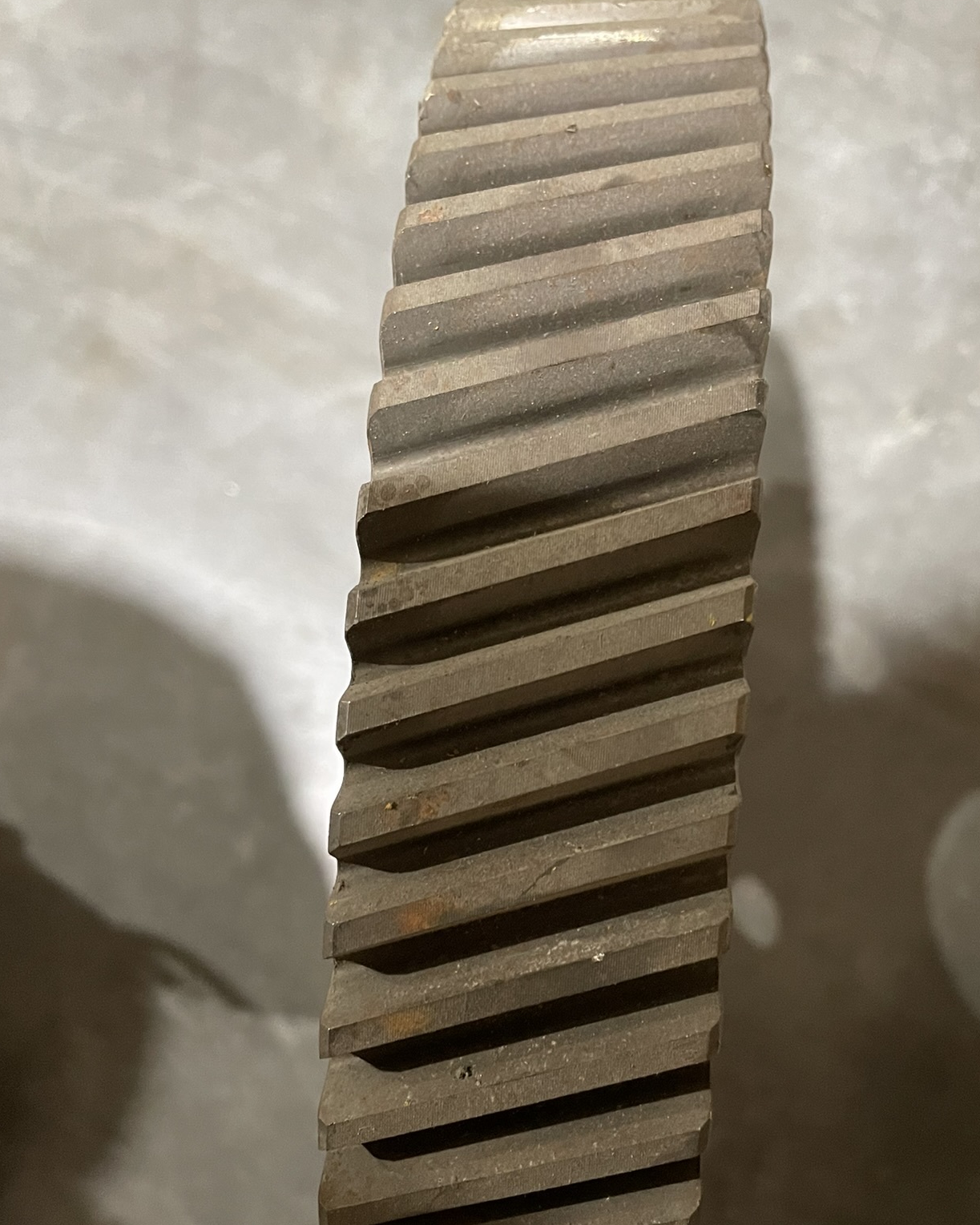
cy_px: 683
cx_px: 572
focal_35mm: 34
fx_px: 1233
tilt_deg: -83.3
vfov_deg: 52.7
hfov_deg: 43.2
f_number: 1.6
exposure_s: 1/30
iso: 500
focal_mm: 4.2
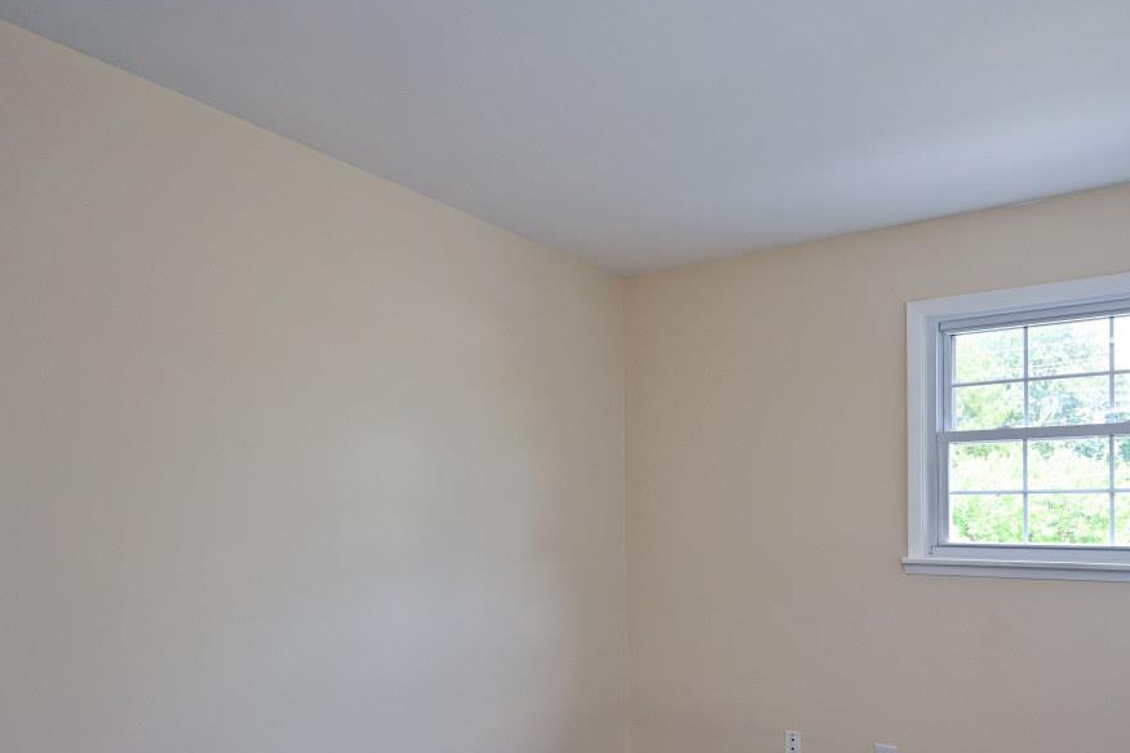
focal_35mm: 24
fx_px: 753
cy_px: 496
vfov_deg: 52.2
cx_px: 699
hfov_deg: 72.7
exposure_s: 1/60
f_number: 4.5
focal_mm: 14
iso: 200
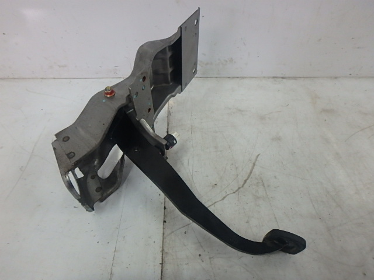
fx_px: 227
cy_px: 140
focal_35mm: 21
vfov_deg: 63.4
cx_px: 187
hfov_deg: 79.0
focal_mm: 3.7
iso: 320
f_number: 3.5
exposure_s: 1/30
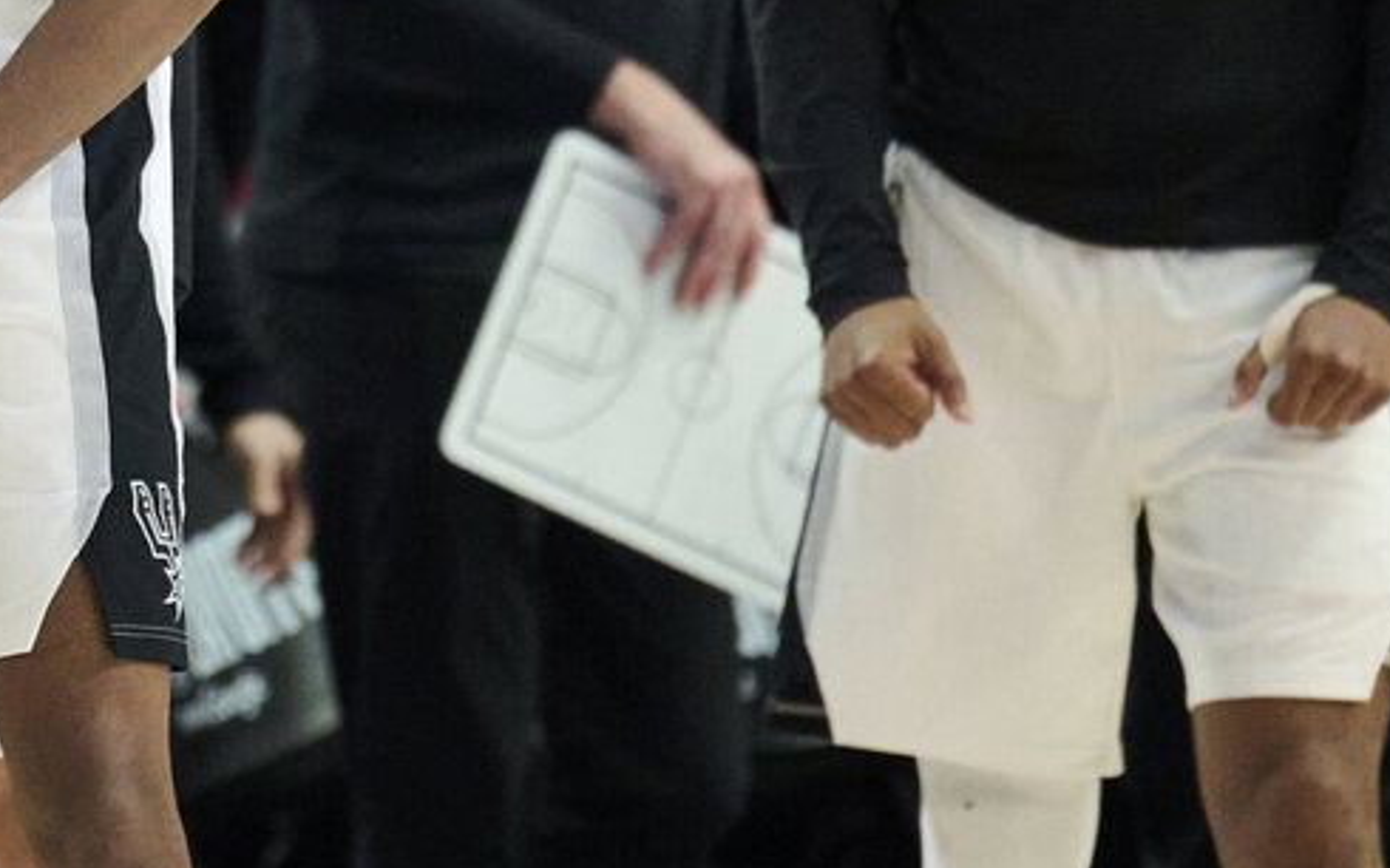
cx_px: 752
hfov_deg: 3.2
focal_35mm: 666
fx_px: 25224
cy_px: 260
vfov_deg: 2.0
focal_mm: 200
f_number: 2.8
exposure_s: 1/1919
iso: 4000
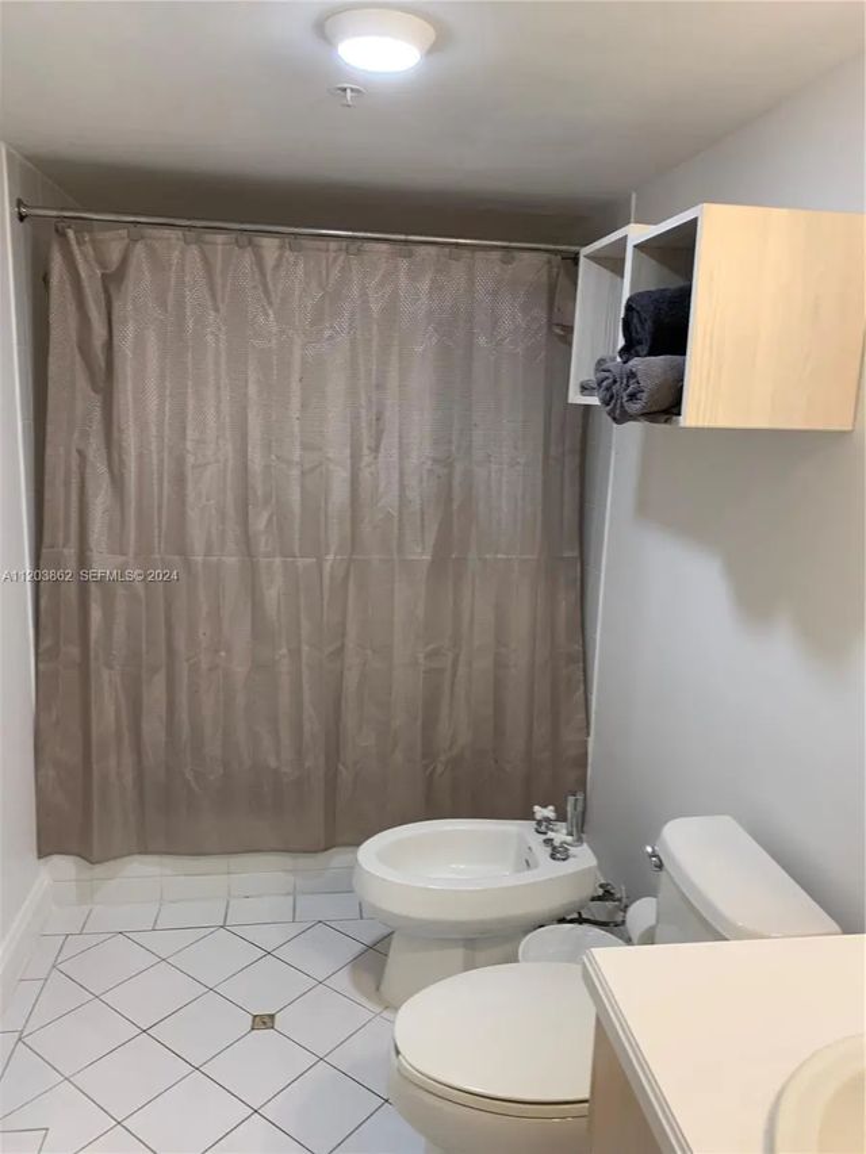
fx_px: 867
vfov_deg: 67.3
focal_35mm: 26
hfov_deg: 53.1
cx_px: 433
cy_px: 577
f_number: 1.8
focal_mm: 4.25
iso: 100
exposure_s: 1/60
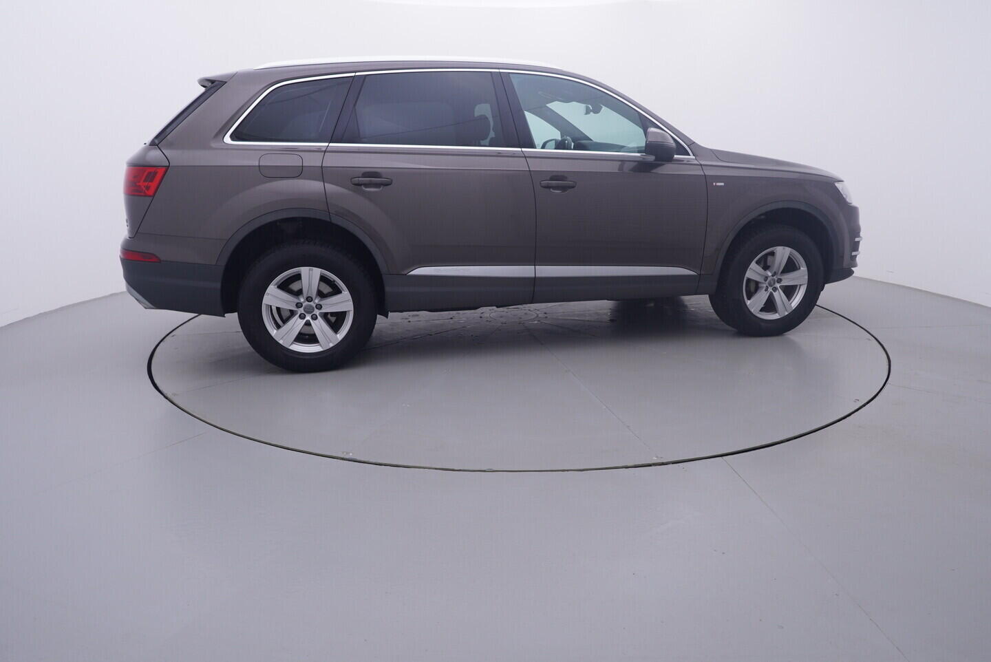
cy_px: 331
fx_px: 620
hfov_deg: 77.3
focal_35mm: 22
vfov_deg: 56.2
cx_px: 496
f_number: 5
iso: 200
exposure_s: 1/80
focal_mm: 15
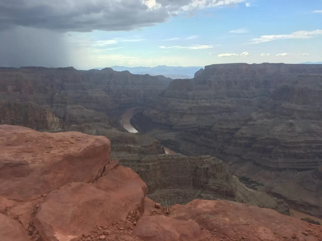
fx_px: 270
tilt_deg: -10.2
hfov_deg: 61.7
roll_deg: +0.1
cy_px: 120
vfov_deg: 48.2
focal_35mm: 29
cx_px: 161
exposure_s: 1/557
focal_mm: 4.15
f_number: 2.2
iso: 25
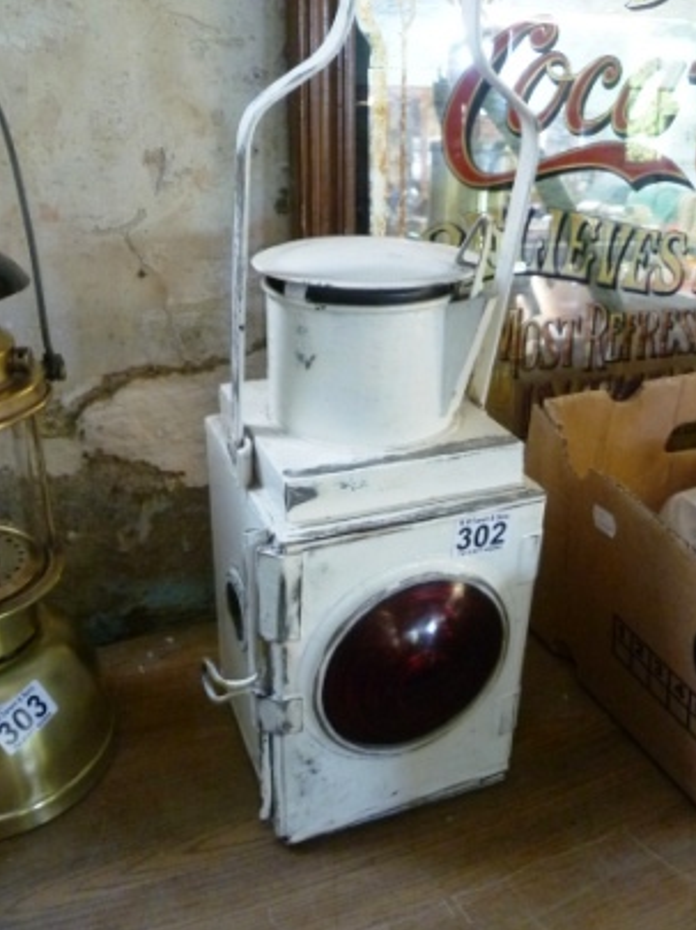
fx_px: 832
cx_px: 384
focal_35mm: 31
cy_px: 439
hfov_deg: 45.3
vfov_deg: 58.4
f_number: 2.8
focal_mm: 5
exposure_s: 1/25
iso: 400
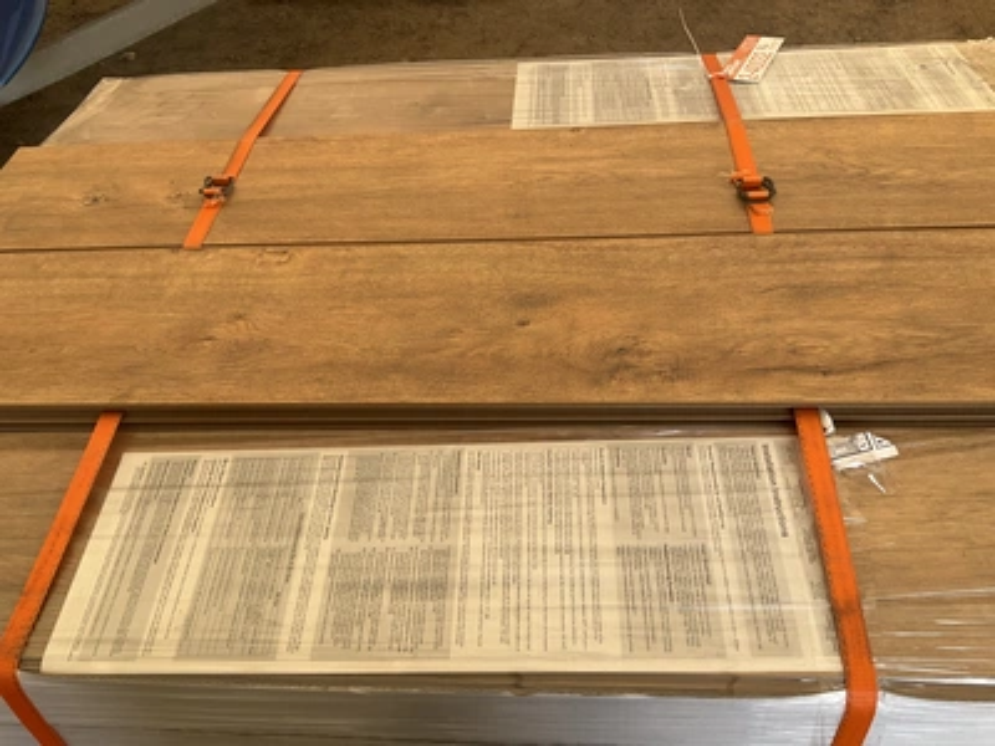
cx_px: 498
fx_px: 834
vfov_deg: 48.2
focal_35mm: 29
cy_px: 373
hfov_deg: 61.7
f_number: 1.8
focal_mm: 3
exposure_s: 1/260
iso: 25
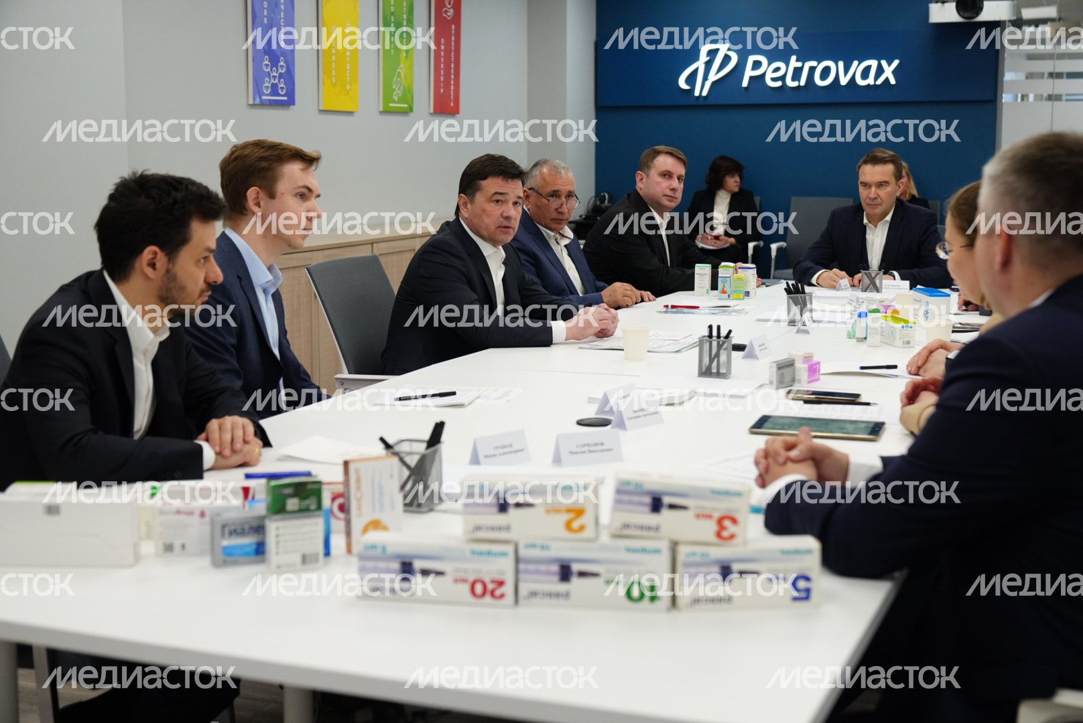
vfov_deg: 28.1
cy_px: 362
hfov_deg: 41.1
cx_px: 542
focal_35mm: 48
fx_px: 1445
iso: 2000
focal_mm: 48
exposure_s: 1/500
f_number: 4
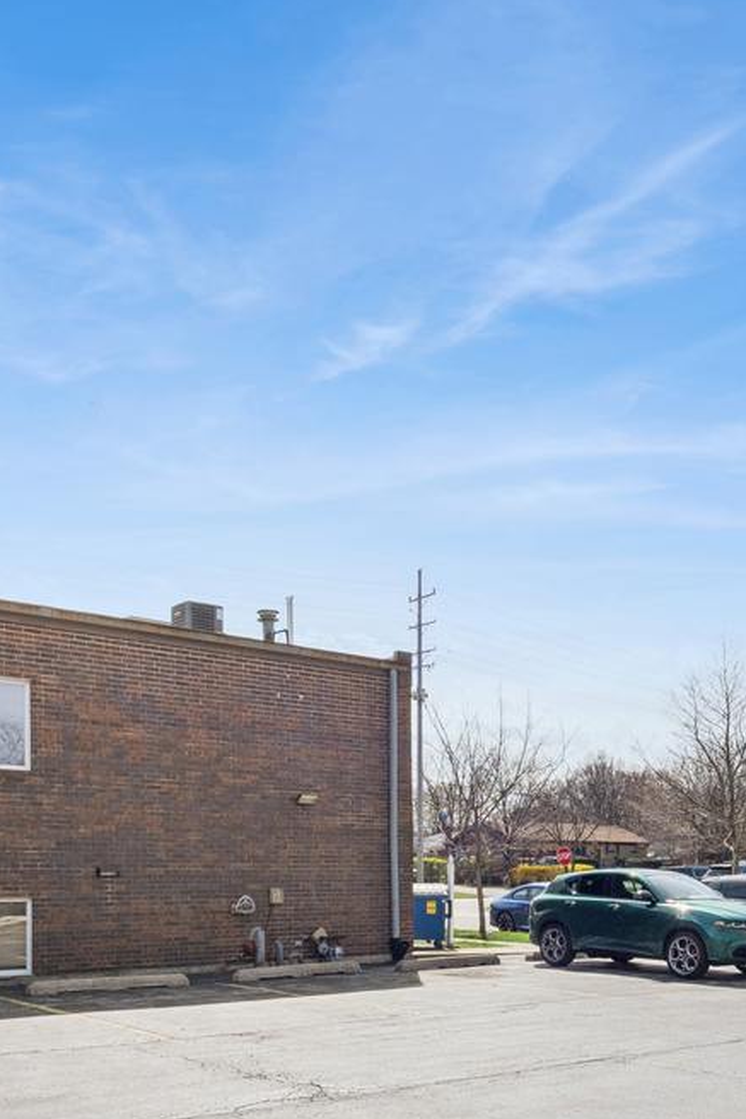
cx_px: 475
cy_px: 887
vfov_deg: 54.9
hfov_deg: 40.8
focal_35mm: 32
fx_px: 994
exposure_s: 1/1250
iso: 400
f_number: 7.1
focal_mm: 7
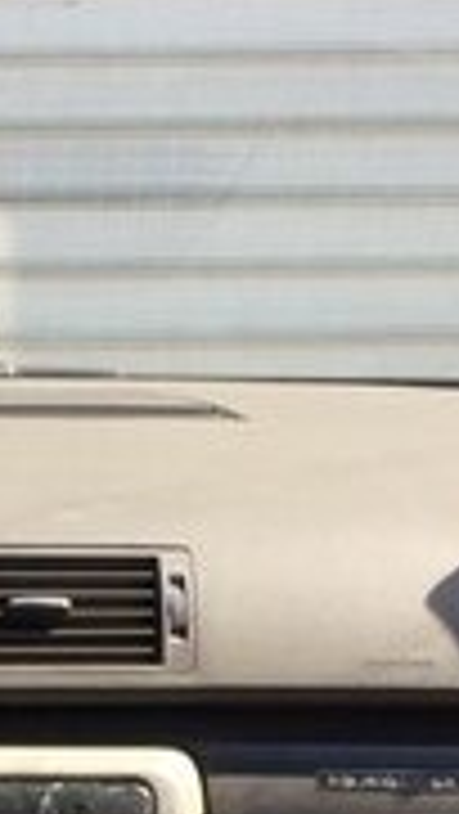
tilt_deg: -18.6
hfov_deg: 10.3
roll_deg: +1.2
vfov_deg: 17.8
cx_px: -180
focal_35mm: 115
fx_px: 2485
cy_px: 951
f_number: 2.2
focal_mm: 4.15
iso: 32
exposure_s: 1/406
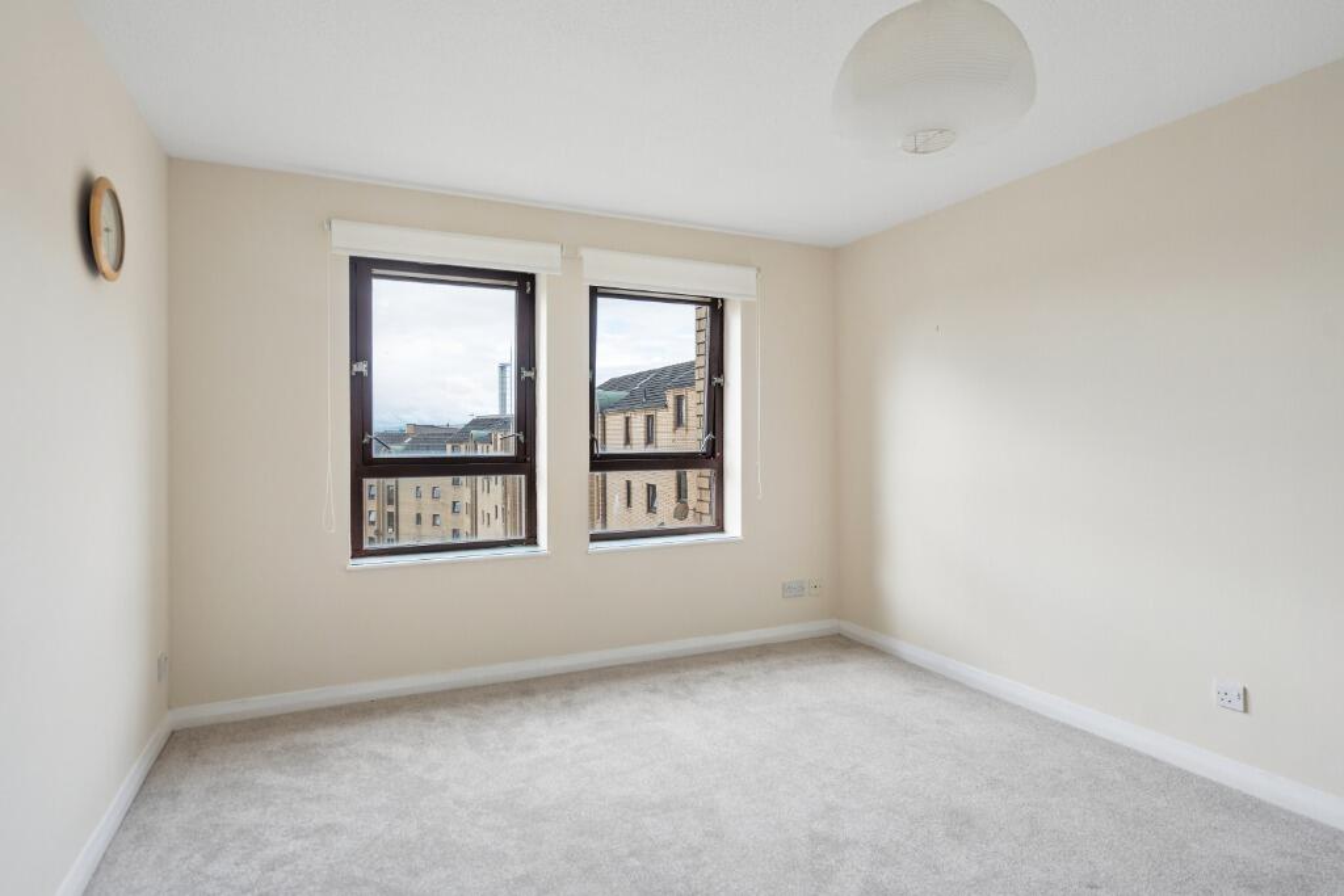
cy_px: 448
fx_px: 709
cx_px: 672
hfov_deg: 86.9
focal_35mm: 19
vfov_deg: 64.6
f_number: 4
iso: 800
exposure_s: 1/800
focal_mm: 19
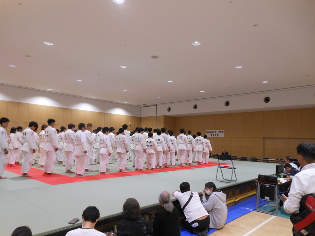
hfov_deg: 69.4
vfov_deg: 54.9
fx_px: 227
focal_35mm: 25
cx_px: 158
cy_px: 118
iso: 200
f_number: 3.2
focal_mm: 4.5
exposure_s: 1/30
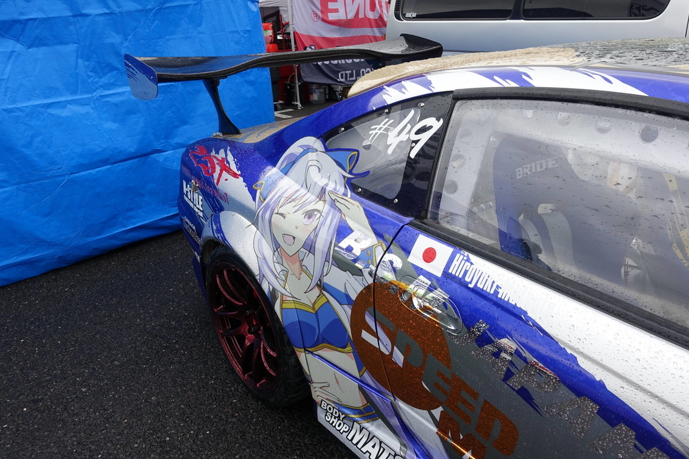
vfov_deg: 49.5
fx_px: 497
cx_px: 338
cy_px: 226
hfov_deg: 69.4
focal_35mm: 26
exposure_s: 1/125
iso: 125
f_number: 5.6
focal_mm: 8.8
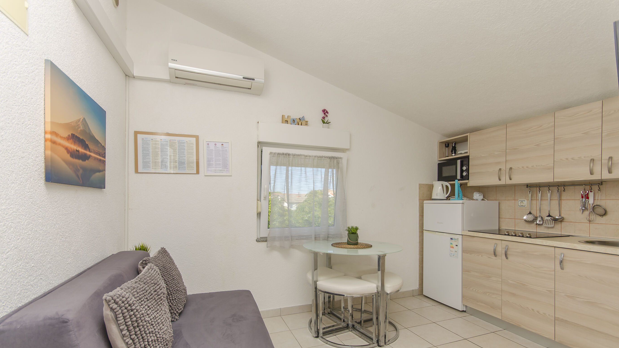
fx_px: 263
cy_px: 200
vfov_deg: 66.7
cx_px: 307
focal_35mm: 16
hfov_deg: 99.4
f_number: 7.1
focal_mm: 10
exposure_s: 1/160
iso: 100
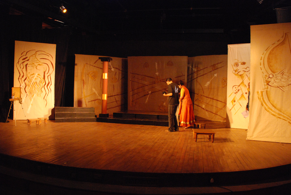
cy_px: 98
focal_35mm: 27
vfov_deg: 48.0
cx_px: 146
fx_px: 219
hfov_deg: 67.3
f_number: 3.5
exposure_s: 1/60
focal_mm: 18
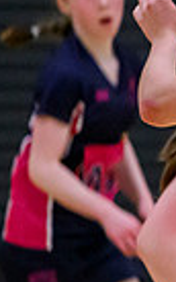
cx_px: 841
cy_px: 98
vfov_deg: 1.6
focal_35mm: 1293
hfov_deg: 1.0
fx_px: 9944
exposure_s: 1/1250
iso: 6400
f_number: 2.8
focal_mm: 200
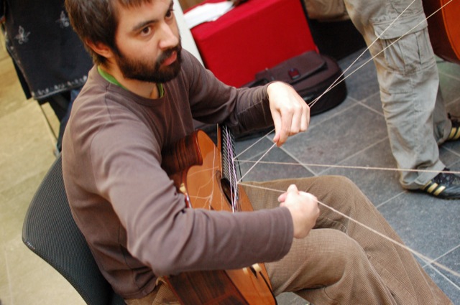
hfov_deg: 37.9
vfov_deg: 25.7
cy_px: 152
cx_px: 230
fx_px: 670
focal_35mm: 52
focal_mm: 35
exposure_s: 1/30
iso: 1600
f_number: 2.8
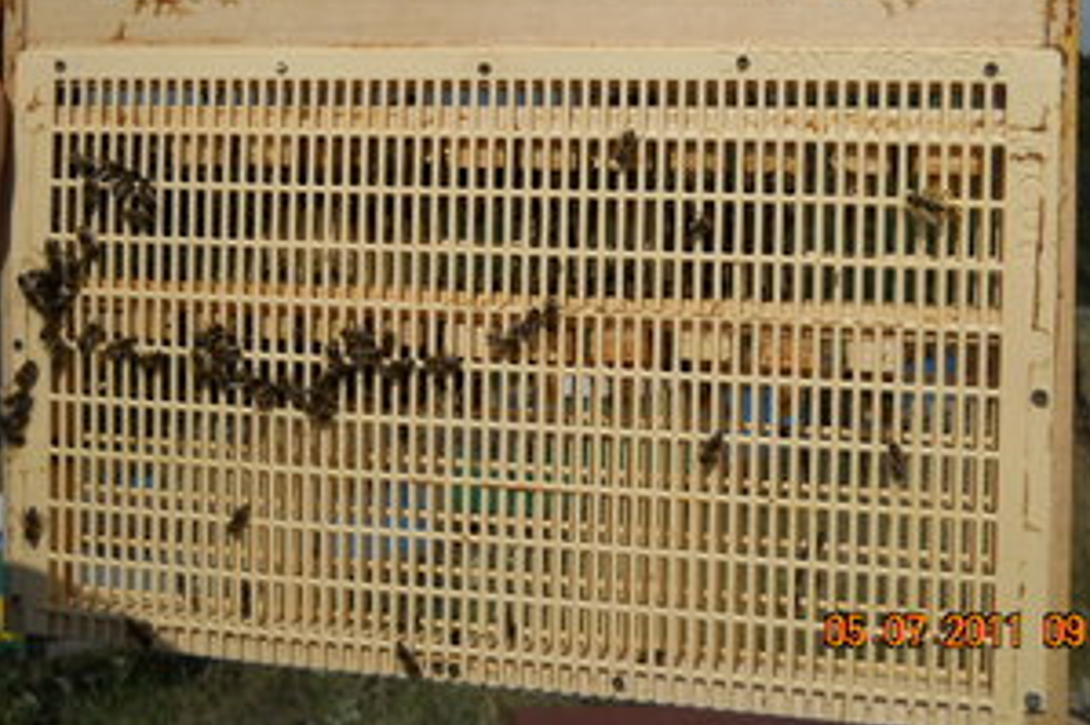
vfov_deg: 26.8
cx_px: 558
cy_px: 253
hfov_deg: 39.6
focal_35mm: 50
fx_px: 1513
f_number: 5.5
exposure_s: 1/1250
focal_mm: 6.72
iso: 80
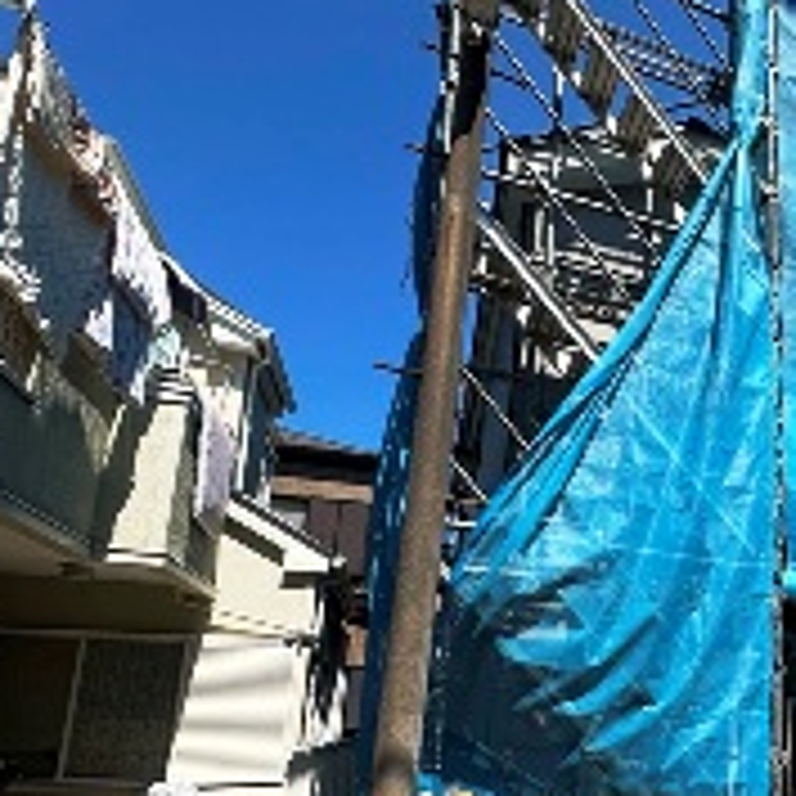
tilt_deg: +11.2
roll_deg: +0.1
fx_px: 728
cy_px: 585
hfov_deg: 49.0
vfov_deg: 54.9
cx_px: 760
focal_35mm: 28
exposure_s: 1/1595
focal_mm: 2.22
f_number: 2.2
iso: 50
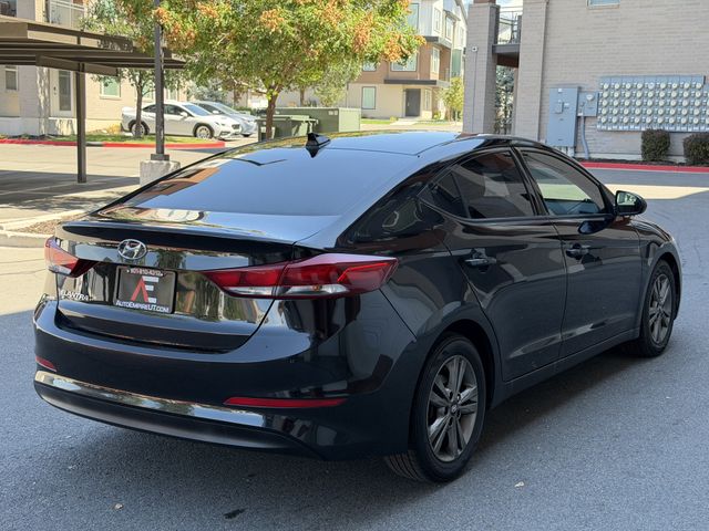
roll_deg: -1.7
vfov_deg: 30.3
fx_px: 983
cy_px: 266
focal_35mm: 48
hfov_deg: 39.7
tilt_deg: -8.1
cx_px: 354
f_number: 1.78
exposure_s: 1/503
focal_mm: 6.76
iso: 100
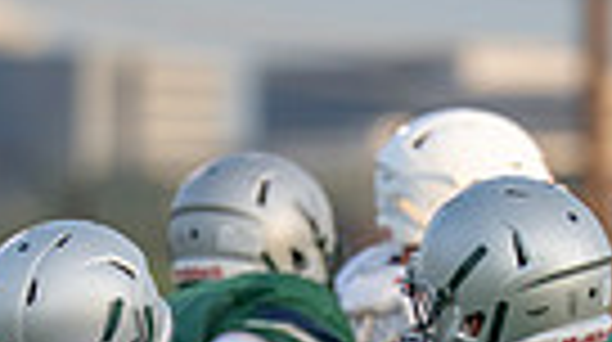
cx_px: 610
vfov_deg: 1.0
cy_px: 706
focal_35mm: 1234
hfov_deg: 1.8
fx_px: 19994
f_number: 2.8
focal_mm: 200
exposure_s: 1/2000
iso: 500
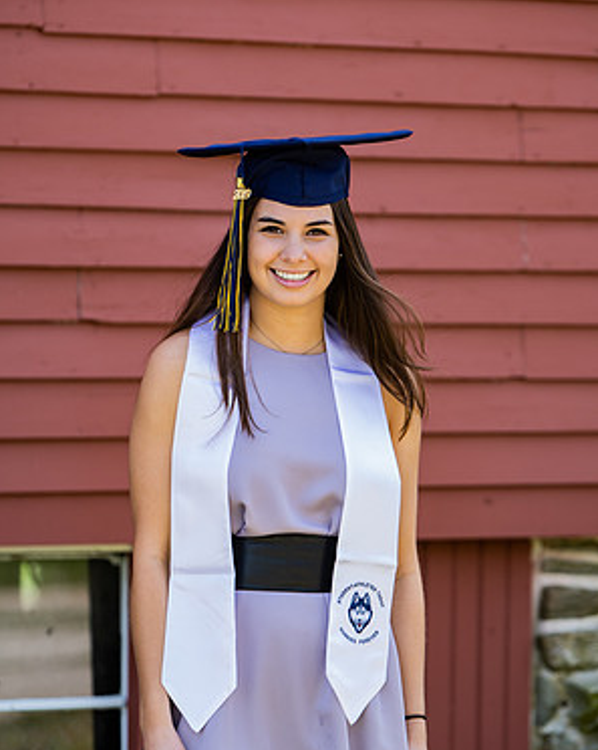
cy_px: 389
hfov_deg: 6.7
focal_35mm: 230
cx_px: 298
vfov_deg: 8.4
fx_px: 5095
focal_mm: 135
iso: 100
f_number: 2.8
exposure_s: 1/250
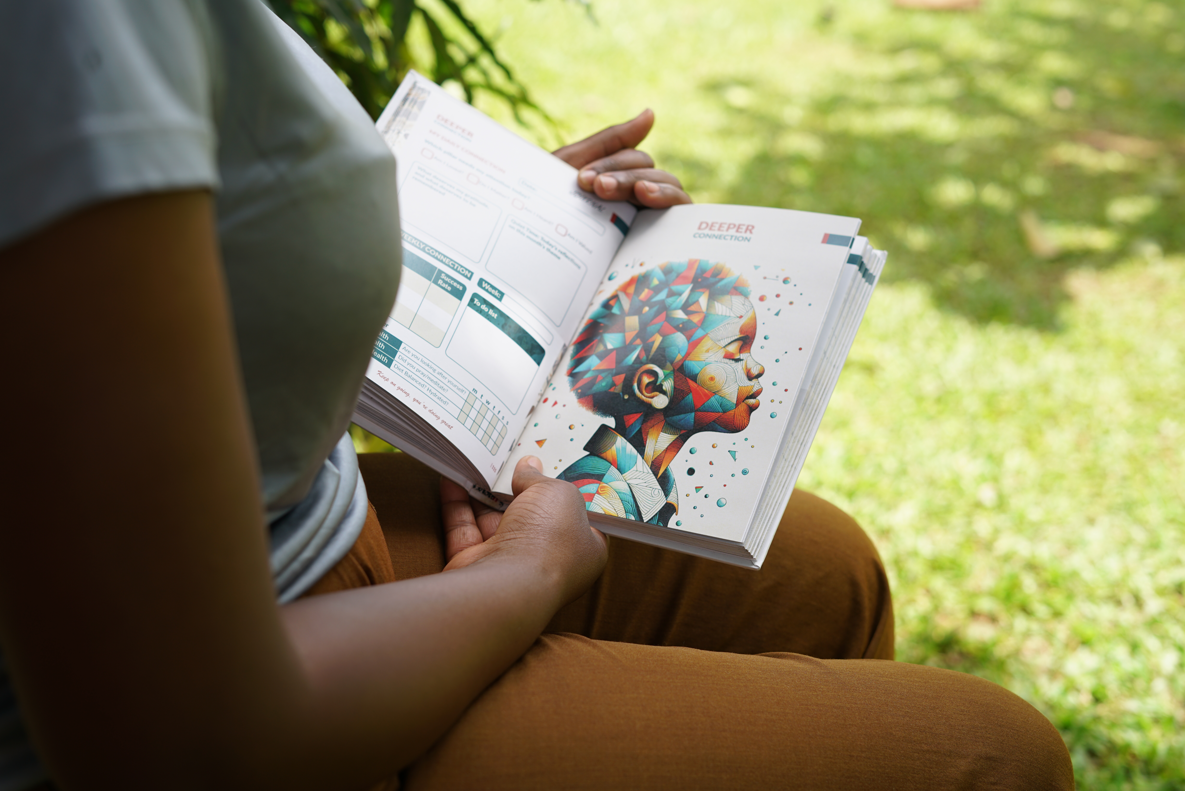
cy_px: 396
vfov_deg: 27.0
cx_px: 592
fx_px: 1646
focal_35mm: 50
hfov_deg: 39.6
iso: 100
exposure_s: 1/200
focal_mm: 50
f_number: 4
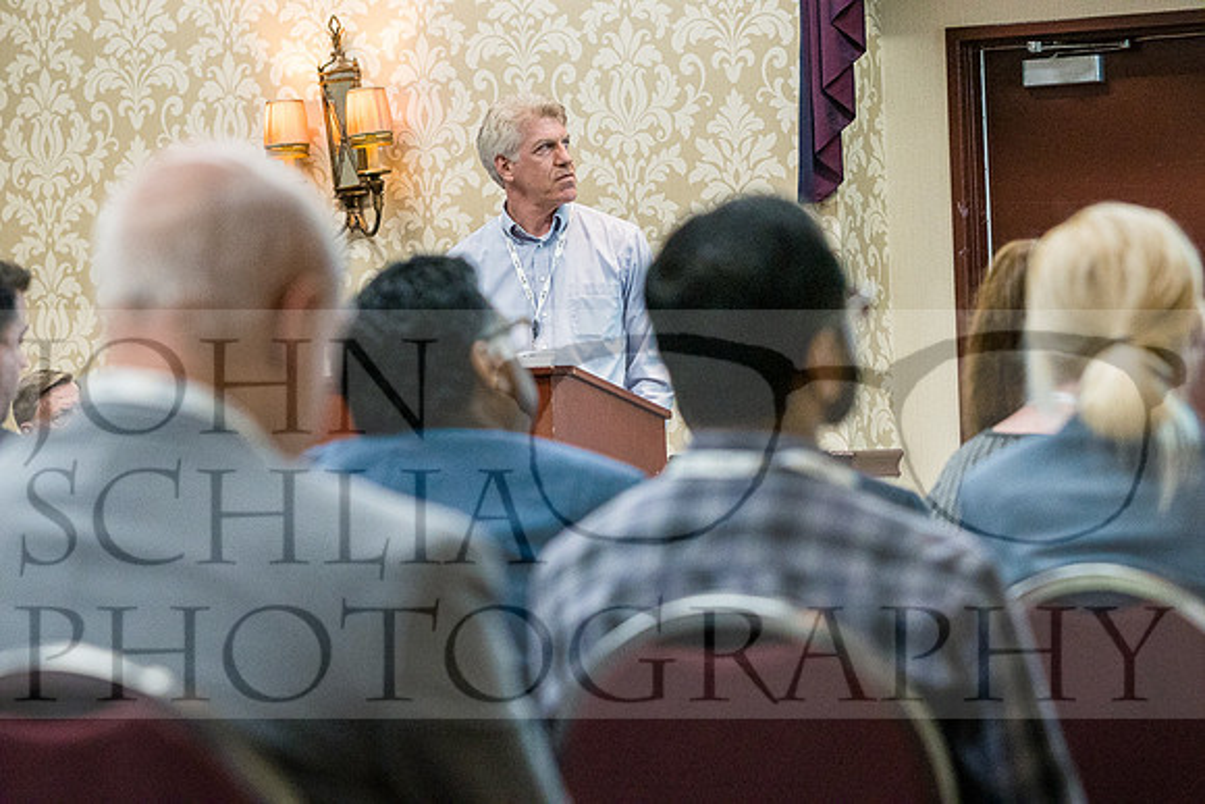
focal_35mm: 126
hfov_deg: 16.3
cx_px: 602
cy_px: 402
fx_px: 4218
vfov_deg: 10.9
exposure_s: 1/200
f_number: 3.5
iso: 3200
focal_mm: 84
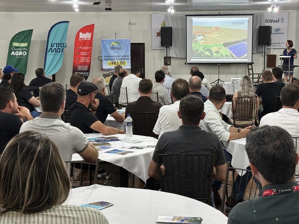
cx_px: 158
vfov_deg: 24.0
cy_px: 109
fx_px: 527
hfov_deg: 31.7
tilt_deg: -6.8
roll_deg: +0.1
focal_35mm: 61
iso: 125
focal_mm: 5.96
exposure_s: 1/40
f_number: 1.6
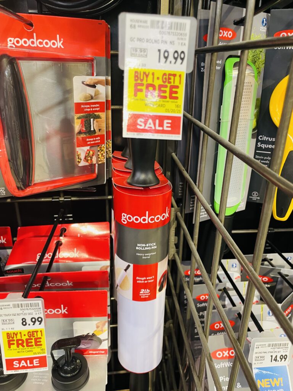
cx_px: 146
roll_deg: -2.0
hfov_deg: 53.1
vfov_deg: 67.3
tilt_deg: -24.0
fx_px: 293
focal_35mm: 26
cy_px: 196
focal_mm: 4.2
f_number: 1.6
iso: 125
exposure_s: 1/60
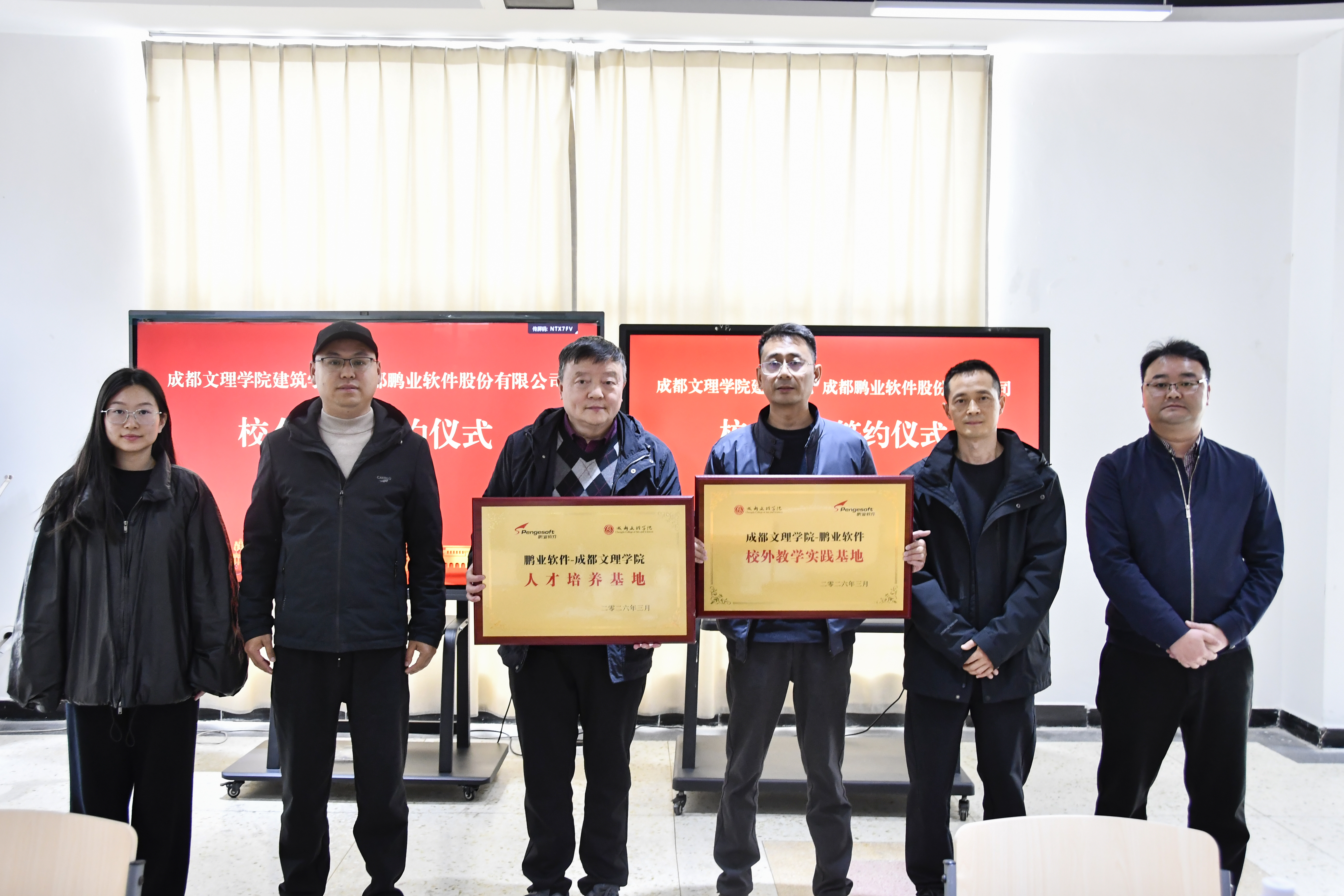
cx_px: 672
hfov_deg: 57.2
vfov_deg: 40.0
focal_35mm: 33
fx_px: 1232
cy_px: 448
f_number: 5.6
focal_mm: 22
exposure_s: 1/125
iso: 2000
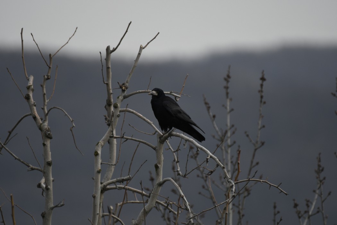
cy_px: 112
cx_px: 168
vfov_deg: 1.8
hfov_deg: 2.7
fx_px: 7020
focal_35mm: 750
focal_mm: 500
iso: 400
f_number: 5.6
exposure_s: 1/1600
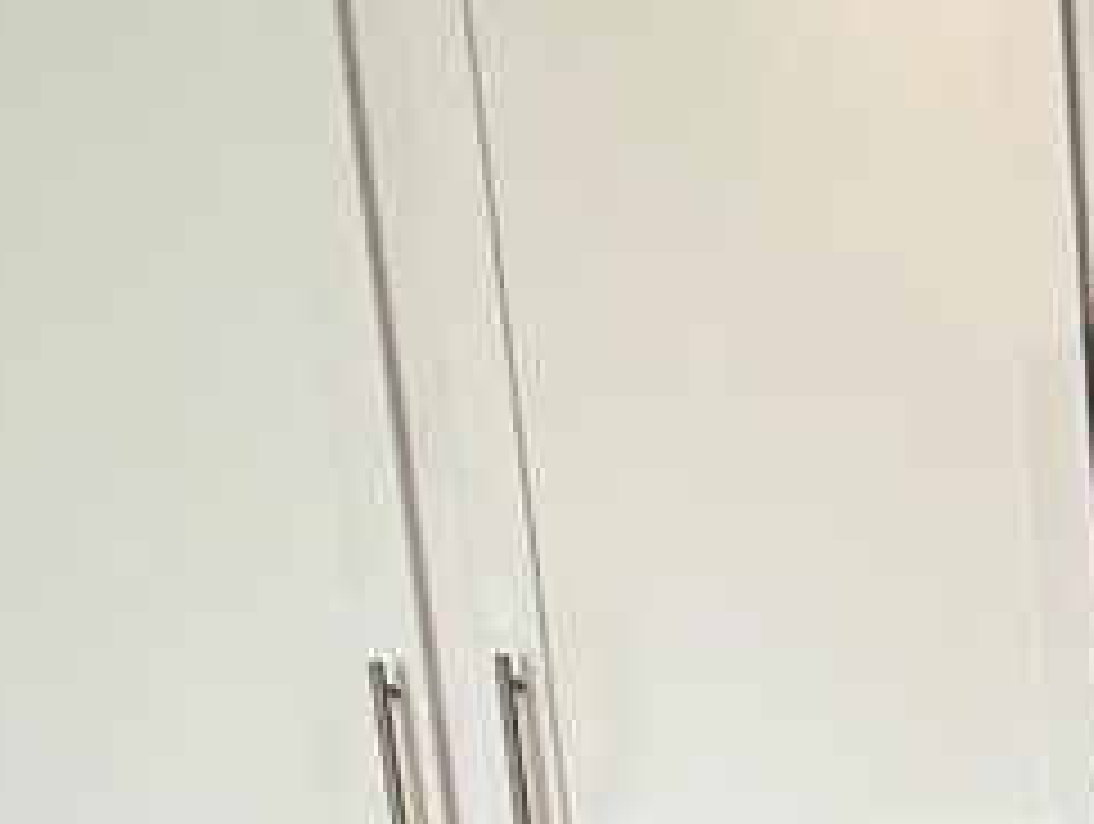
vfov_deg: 13.1
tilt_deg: -14.9
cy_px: 1837
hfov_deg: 19.6
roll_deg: +5.0
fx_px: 2912
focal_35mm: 92
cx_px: 1409
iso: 200
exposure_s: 1/120
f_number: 2.2
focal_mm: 2.22
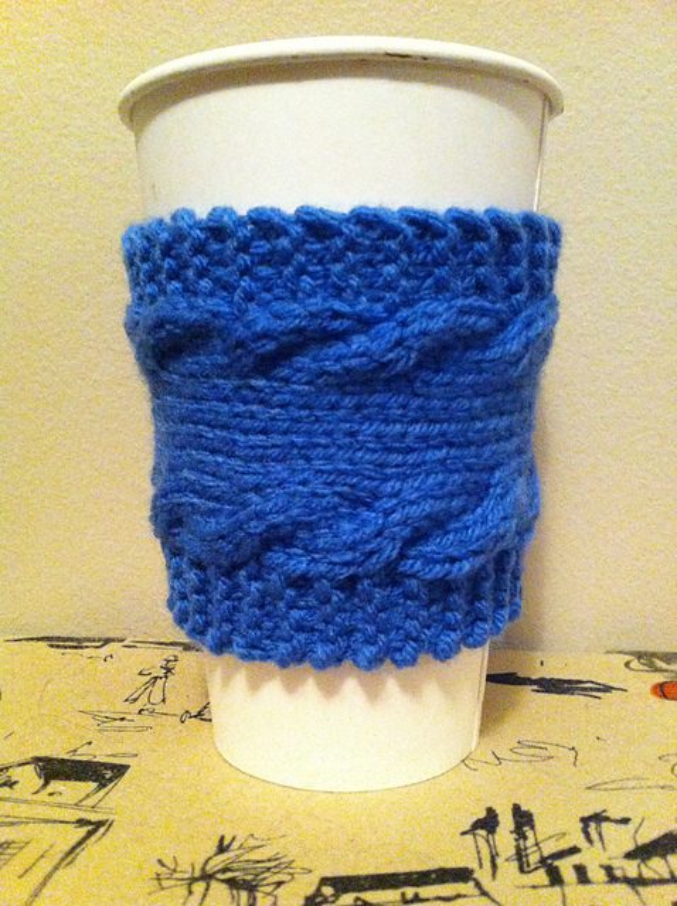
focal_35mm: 35
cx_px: 338
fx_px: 915
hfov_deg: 40.6
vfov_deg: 52.7
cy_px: 453
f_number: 2.8
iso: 1000
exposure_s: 1/15
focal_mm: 3.85
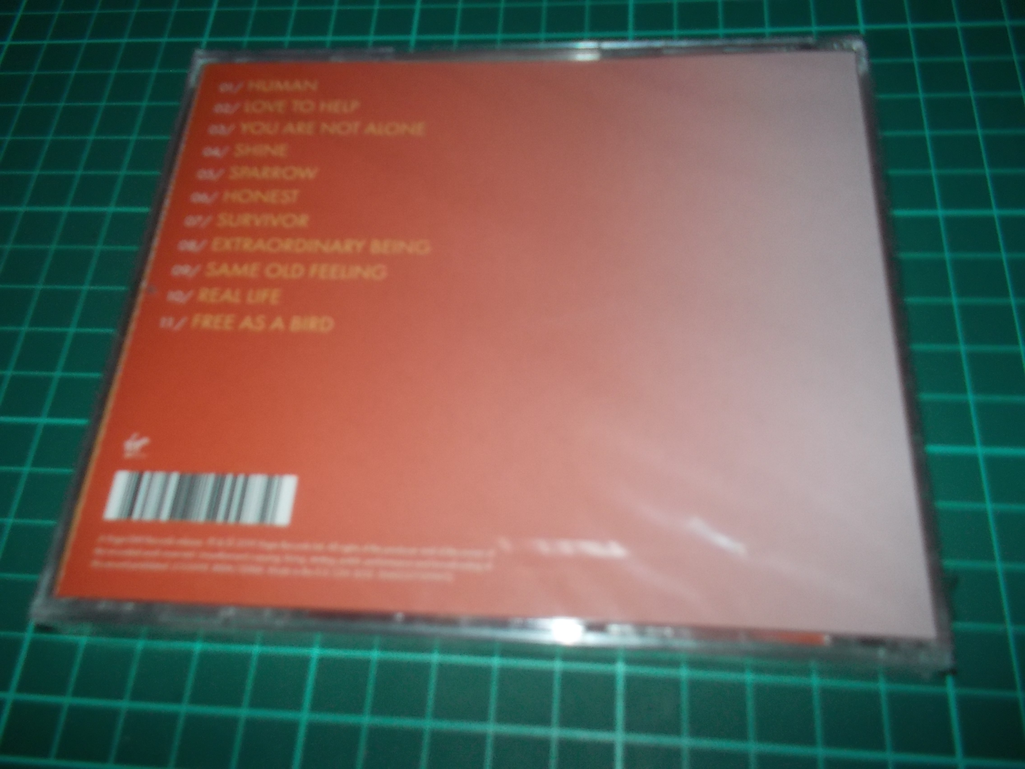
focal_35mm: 29
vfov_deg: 48.2
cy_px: 384
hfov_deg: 61.7
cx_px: 512
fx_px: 859
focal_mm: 4.1
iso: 200
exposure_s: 1/30
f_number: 3.3
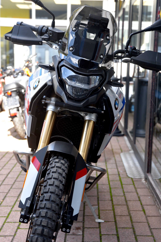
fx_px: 415
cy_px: 121
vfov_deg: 32.4
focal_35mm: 62
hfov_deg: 21.9
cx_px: 80
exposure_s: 1/100
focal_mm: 62
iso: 200
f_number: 5
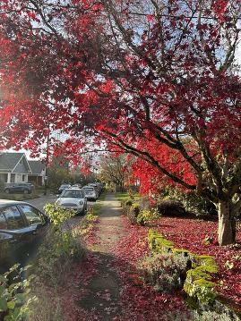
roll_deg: -1.1
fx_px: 241
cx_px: 120
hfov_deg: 53.0
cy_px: 160
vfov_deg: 67.3
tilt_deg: +5.0
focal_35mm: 26
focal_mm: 5.7
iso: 50
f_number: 1.5
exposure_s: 1/940
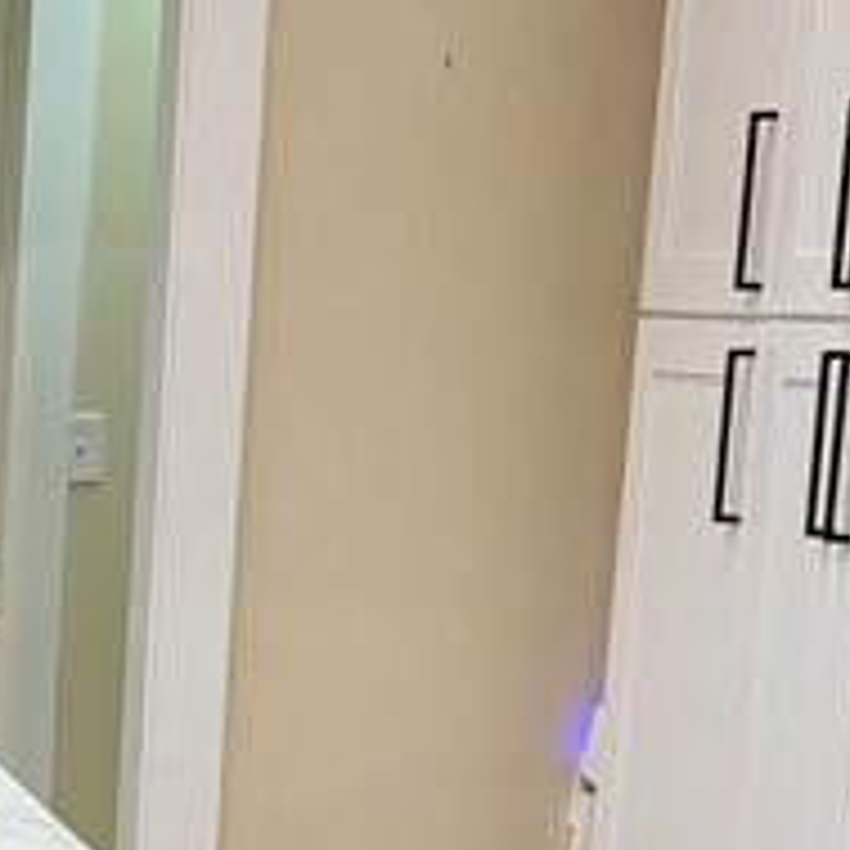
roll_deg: -0.2
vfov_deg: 14.7
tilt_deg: -12.0
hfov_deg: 13.7
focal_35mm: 115
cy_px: 967
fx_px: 3195
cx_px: -643
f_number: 1.78
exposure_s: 1/120
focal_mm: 6.76
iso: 160
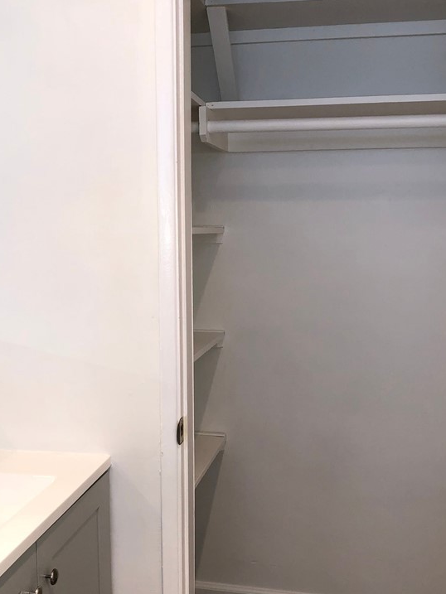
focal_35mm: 40
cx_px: 216
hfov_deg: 36.0
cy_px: 330
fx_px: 687
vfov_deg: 46.7
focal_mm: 4
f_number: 1.8
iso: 80
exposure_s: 1/120
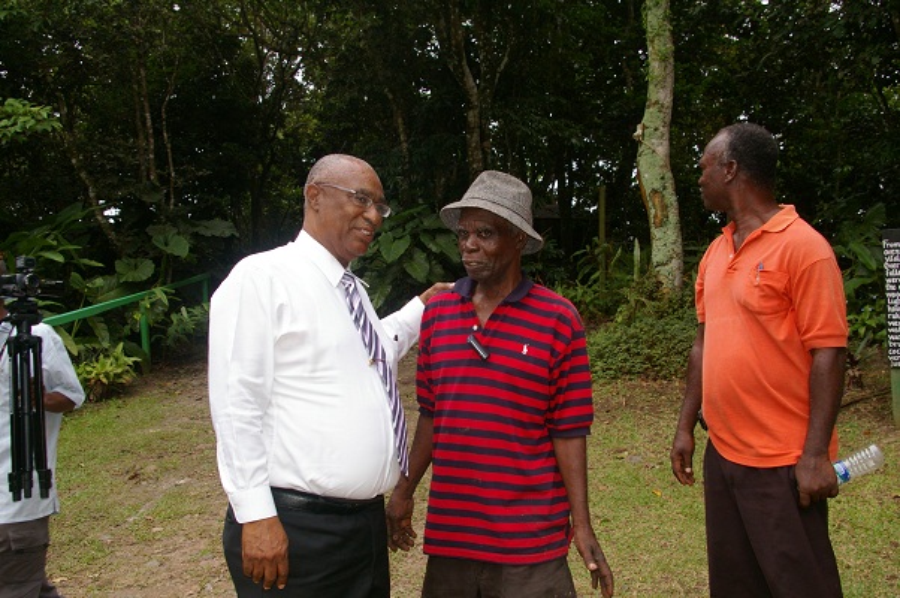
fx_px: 862
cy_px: 299
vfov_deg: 38.3
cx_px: 450
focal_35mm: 34
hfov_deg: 55.2
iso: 400
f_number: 8
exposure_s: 1/180
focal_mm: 23
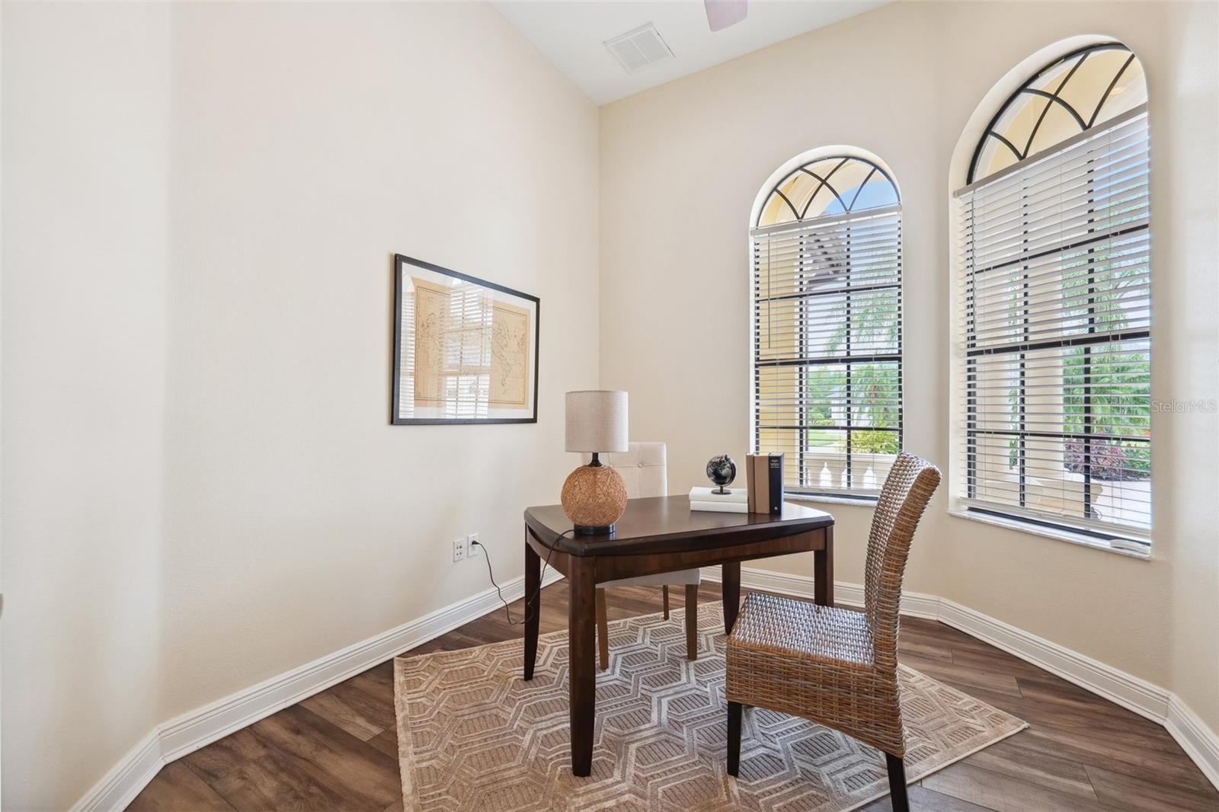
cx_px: 610
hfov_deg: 104.3
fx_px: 474
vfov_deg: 81.2
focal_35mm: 14
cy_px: 406
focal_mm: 14
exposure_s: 1/60
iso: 400
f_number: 5.6
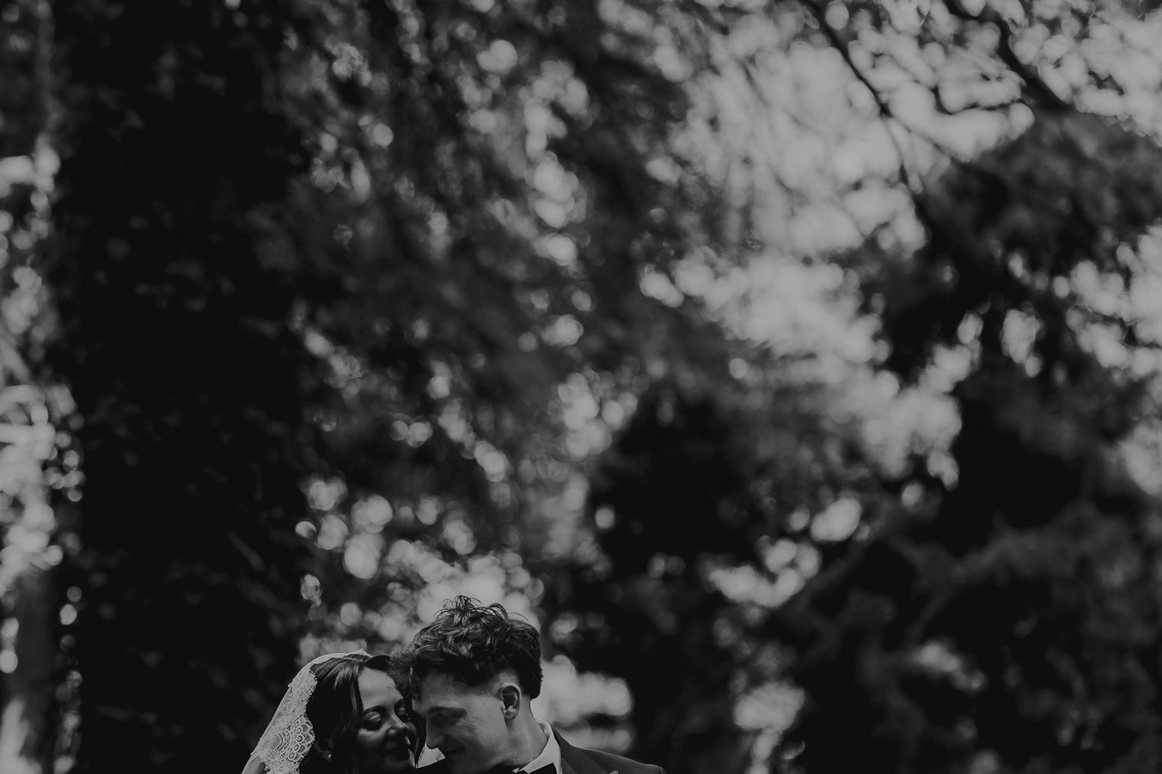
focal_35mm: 161
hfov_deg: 12.6
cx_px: 76
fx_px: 5196
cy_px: 594
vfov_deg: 8.5
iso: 200
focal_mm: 85
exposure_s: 1/400
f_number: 1.8
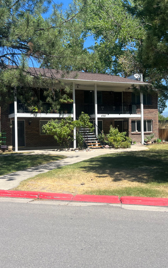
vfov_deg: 52.8
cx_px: 85
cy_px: 134
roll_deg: +1.8
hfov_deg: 34.4
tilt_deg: -0.4
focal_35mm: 37
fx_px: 271
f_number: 1.5
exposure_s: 1/2841
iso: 50
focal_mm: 5.7
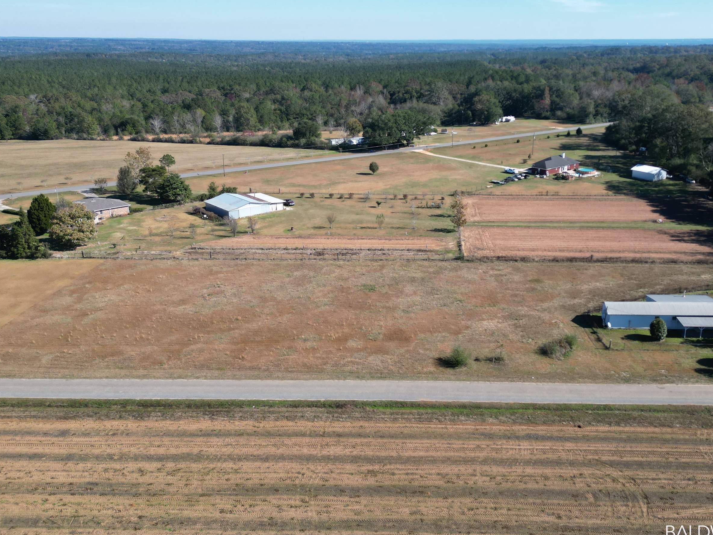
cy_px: 228
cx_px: 413
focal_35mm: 31
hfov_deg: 58.1
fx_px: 639
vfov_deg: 45.3
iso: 130
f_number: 1.7
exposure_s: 1/2500
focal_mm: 6.72
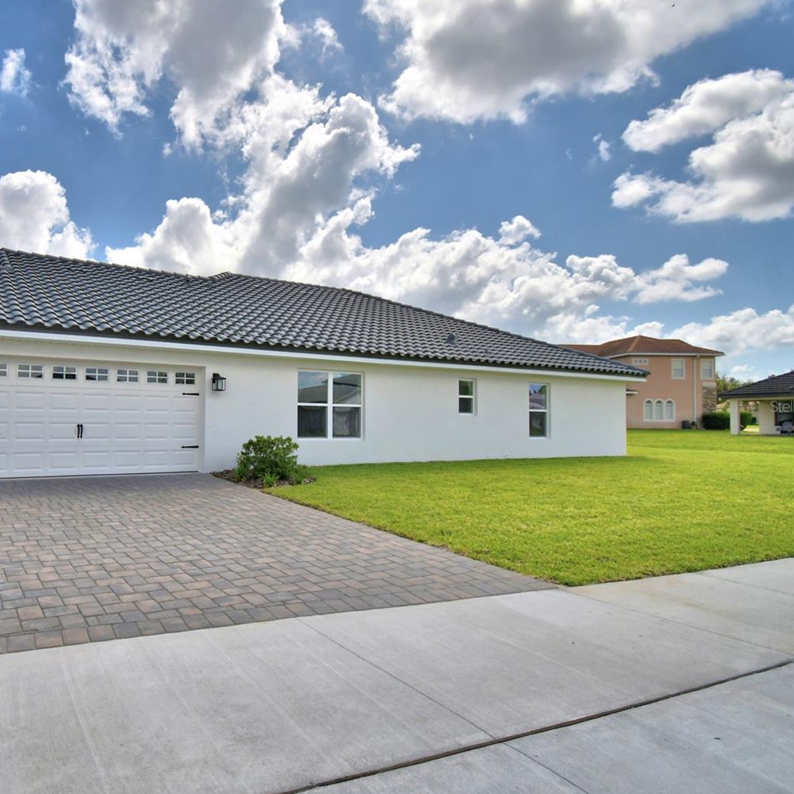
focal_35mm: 20
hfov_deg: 70.7
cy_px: 406
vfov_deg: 74.8
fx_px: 519
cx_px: 216
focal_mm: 10
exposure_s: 1/2000
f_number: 4.5
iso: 100
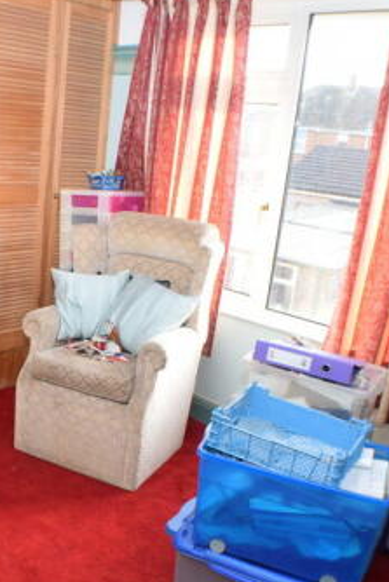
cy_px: 369
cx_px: 53
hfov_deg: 24.9
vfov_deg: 37.2
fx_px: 858
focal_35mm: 53
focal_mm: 18
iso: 400
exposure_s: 1/80
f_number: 4.5
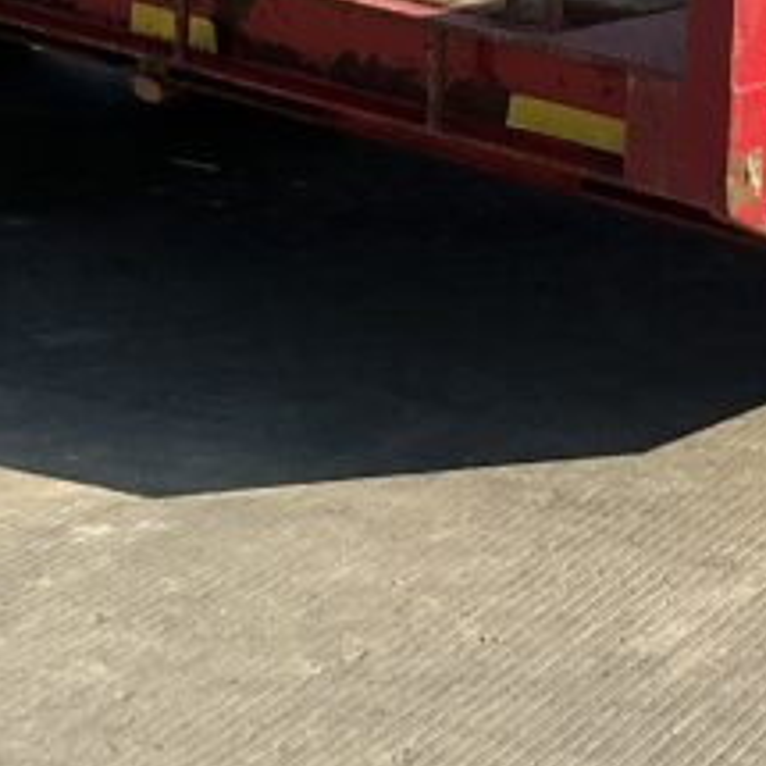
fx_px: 2954
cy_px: -488
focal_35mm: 118
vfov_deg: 13.6
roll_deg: +0.3
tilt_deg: -0.4
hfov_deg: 14.7
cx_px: 563
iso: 25
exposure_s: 1/1451
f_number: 1.8
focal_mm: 3
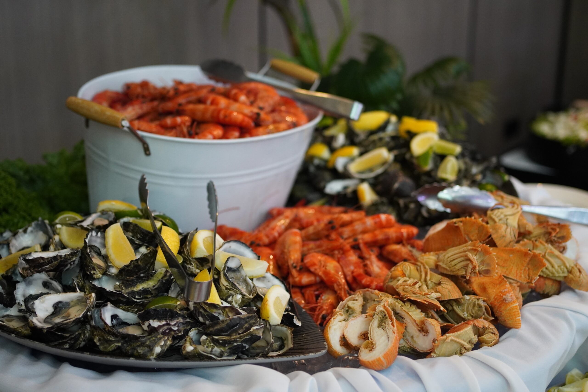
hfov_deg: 37.8
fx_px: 857
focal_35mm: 52
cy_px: 196
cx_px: 294
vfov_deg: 25.8
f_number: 2
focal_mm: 35
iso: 1600
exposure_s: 1/160
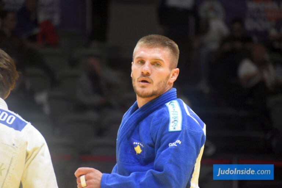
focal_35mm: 375
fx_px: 2937
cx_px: 141
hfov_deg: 5.5
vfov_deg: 3.7
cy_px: 94
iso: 1600
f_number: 6
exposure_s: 1/400
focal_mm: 250
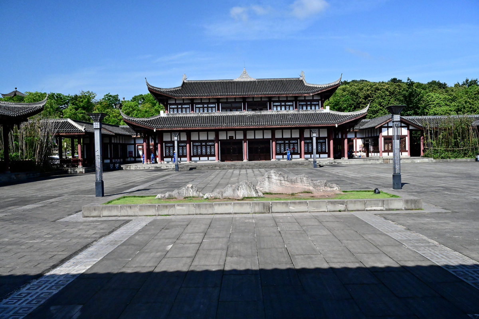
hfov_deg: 58.7
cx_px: 240
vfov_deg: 41.1
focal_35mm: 32
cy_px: 160
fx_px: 426
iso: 8000
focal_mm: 32
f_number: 10
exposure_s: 1/8000
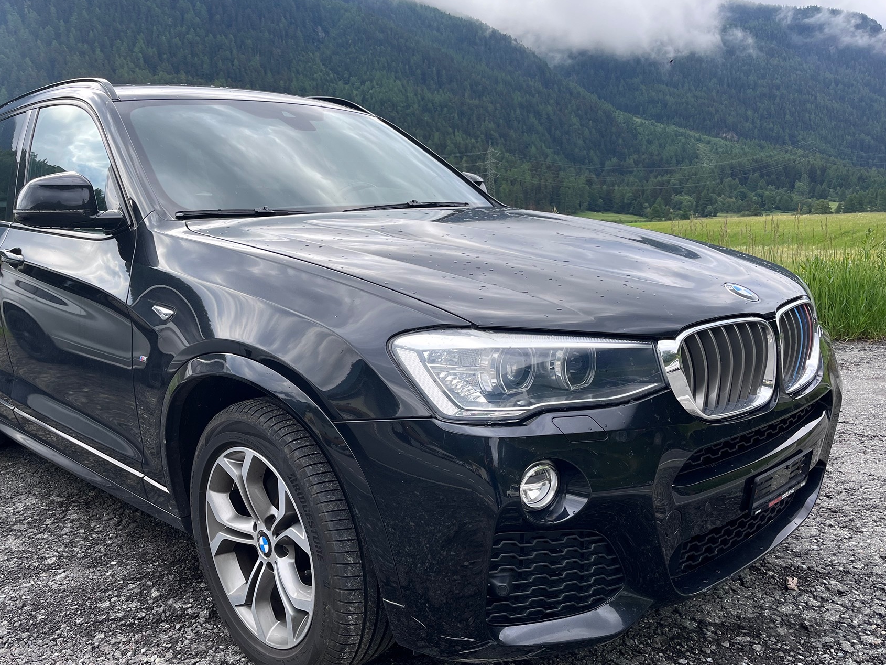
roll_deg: +1.9
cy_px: 357
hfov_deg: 58.2
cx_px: 399
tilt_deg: -8.3
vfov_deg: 45.4
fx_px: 793
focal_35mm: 31
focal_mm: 5.1
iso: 50
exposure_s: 1/858
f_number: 1.6
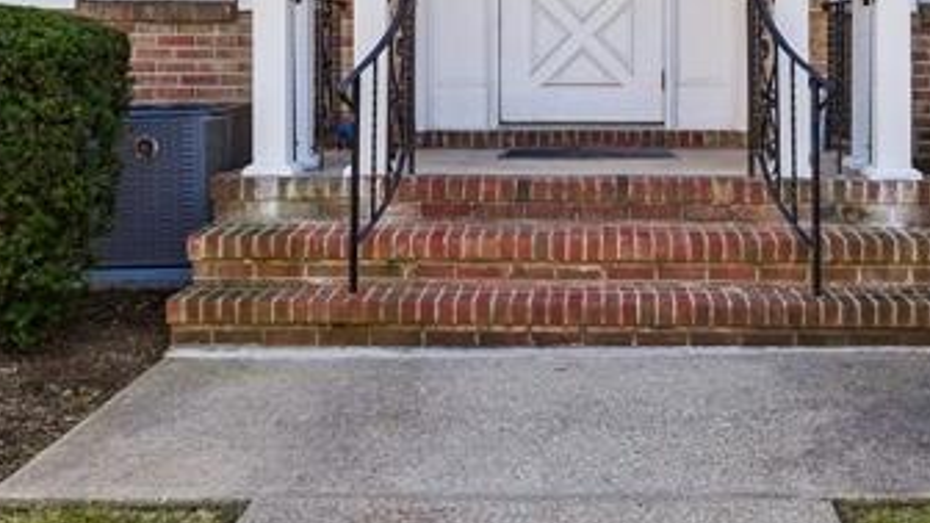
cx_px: 576
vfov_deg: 22.3
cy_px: -39
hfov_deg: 40.3
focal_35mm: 51
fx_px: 1258
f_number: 7.1
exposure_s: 1/250
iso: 400
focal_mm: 16
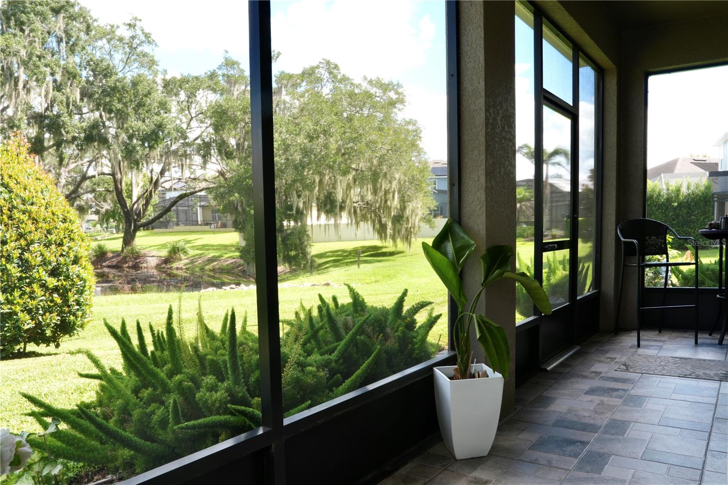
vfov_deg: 53.1
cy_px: 242
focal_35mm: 24
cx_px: 364
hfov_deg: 73.8
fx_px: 485
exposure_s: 1/10
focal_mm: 24
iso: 200
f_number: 18
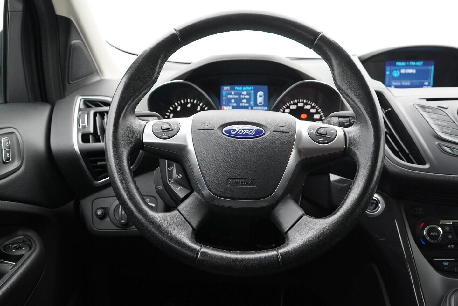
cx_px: 229
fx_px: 458
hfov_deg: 53.1
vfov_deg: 36.9
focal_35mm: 36
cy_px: 153
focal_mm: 24
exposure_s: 1/160
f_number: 4
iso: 2000
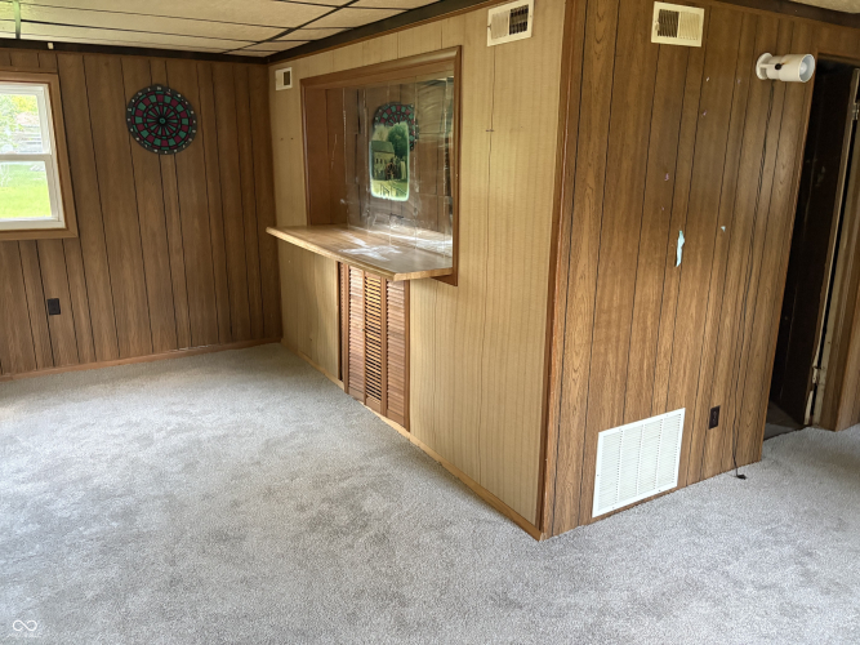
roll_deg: -1.4
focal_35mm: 26
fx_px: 646
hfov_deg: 67.3
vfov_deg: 53.0
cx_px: 430
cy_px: 322
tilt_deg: -14.5
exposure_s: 1/54
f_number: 1.6
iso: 500
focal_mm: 5.96
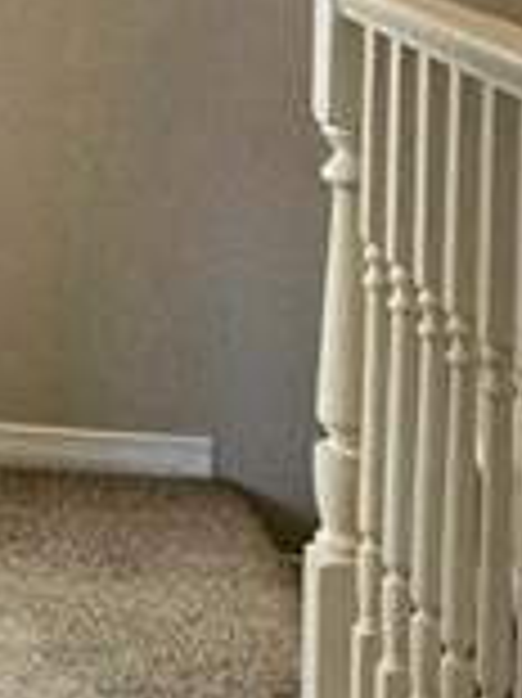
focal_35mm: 114
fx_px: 2295
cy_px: -153
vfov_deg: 16.5
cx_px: -621
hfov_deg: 11.3
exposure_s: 1/120
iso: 320
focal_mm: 5.4
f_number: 1.8
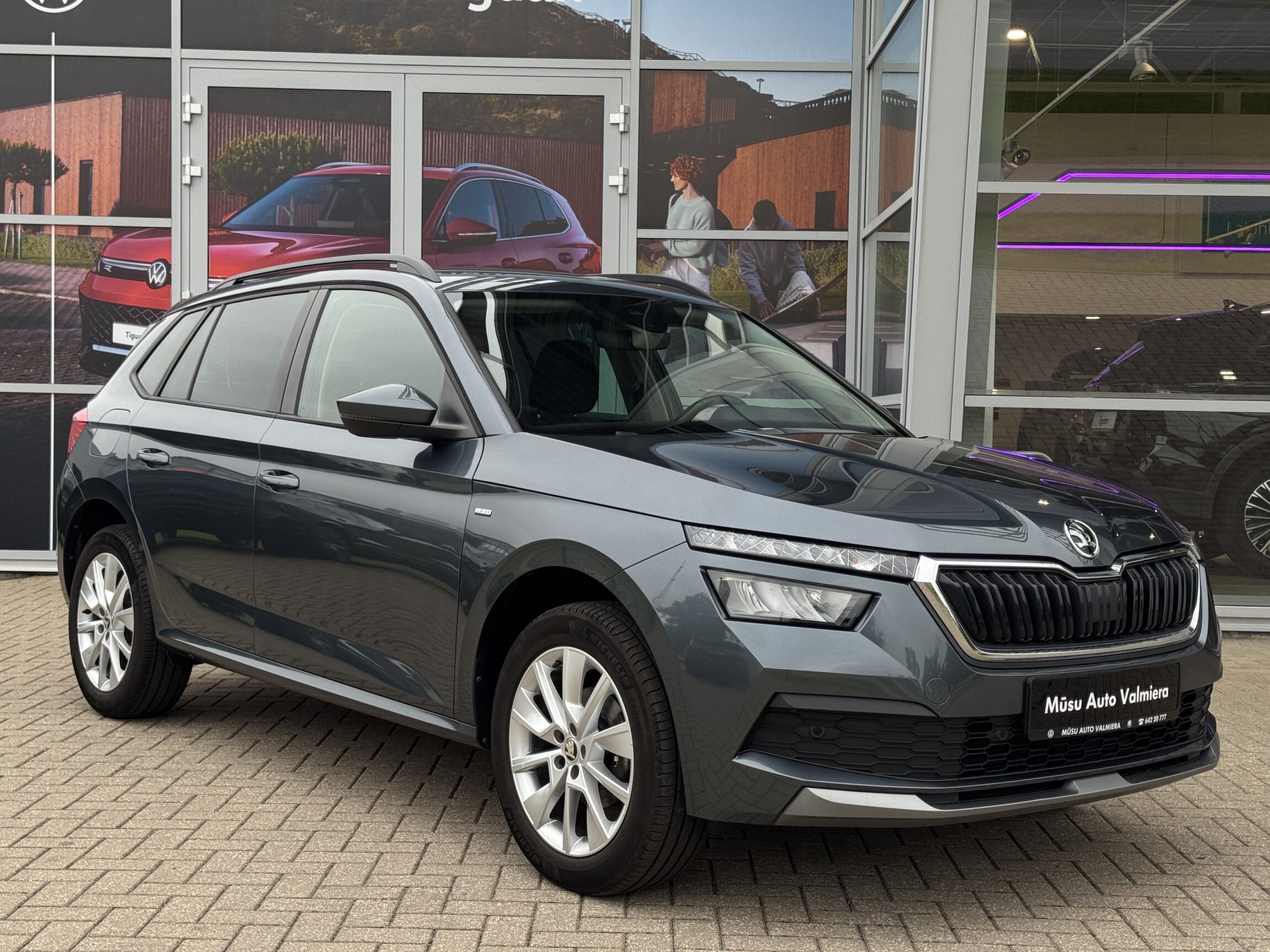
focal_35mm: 48
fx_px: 1761
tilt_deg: -1.4
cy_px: 476
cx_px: 635
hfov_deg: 39.7
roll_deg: -0.3
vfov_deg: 30.3
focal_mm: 6.76
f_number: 1.78
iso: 64
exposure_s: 1/245
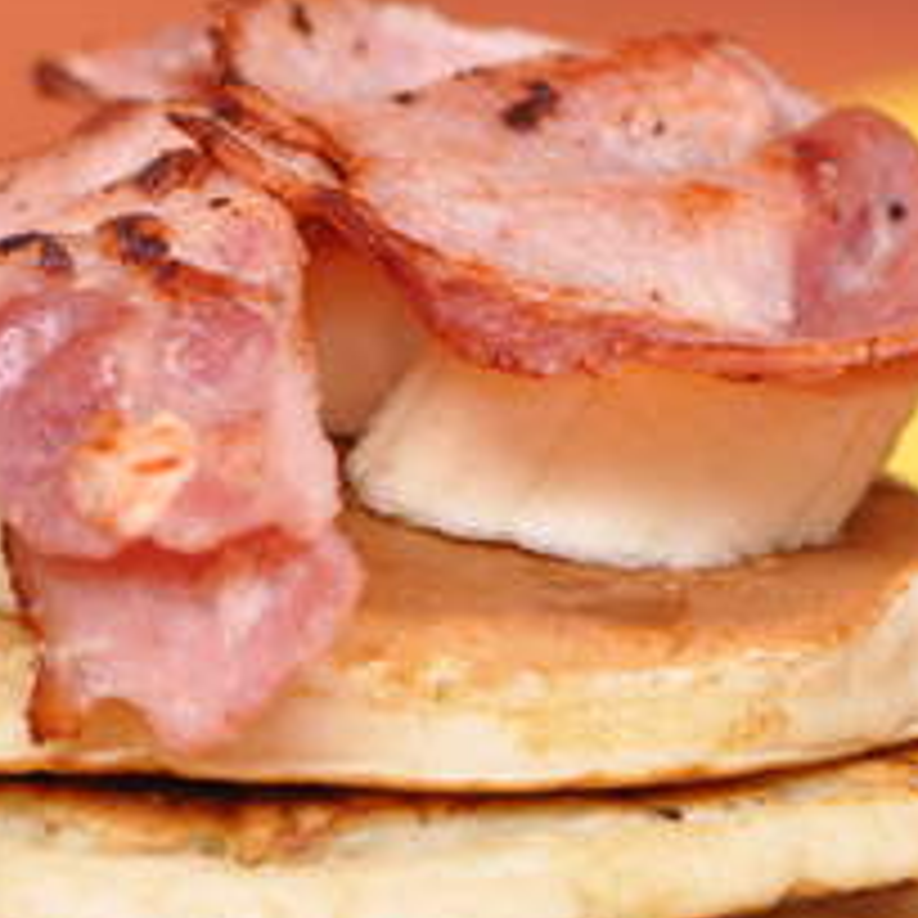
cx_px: -171
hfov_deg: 4.2
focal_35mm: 419
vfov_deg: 4.2
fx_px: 12581
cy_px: 754
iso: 640
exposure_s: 1/60
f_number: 5.6
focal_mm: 105
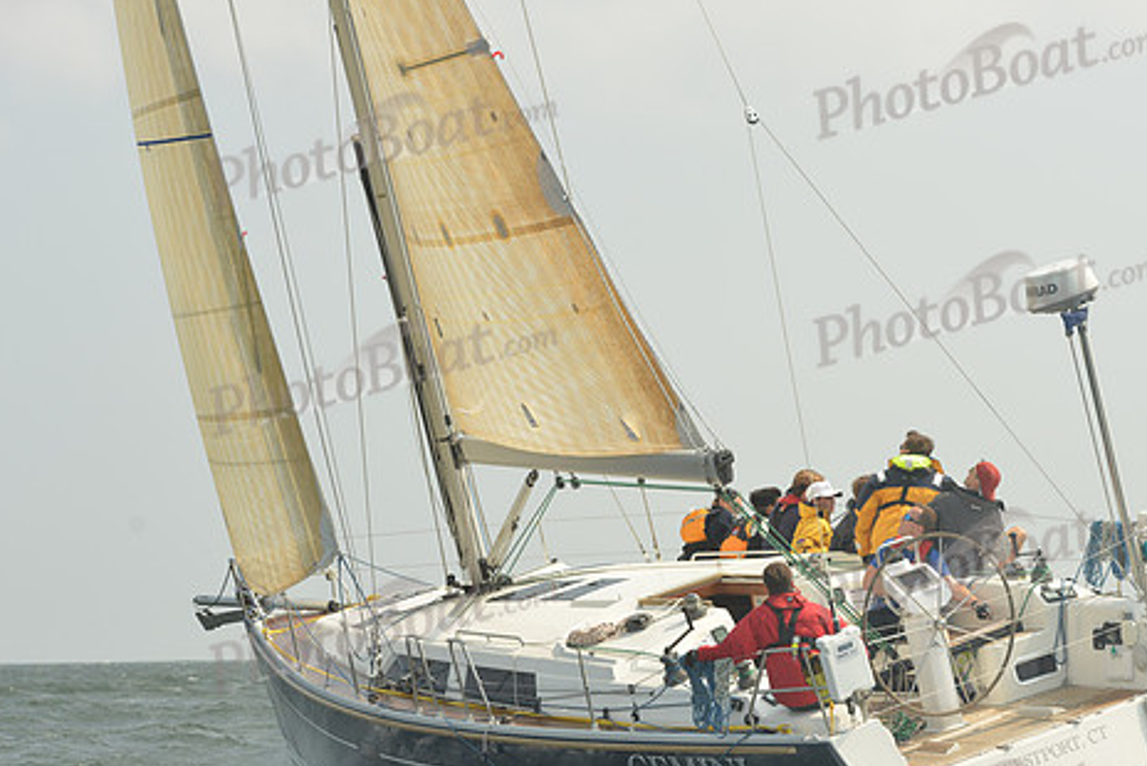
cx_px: 687
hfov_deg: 16.4
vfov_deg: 11.0
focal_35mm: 125
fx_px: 3985
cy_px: 466
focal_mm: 100
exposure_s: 1/1250
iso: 320
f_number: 8
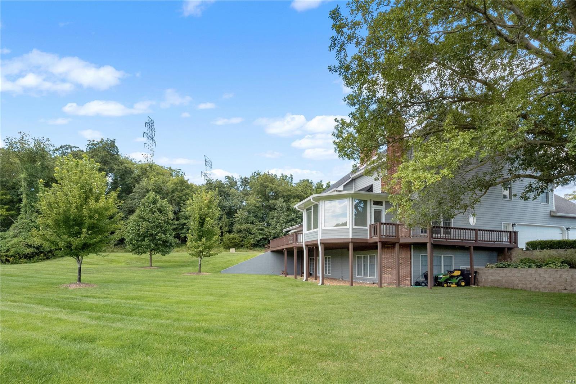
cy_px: 192
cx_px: 288
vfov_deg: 73.7
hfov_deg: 96.7
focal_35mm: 16
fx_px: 256
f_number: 8
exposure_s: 1/200
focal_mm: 8
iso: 400
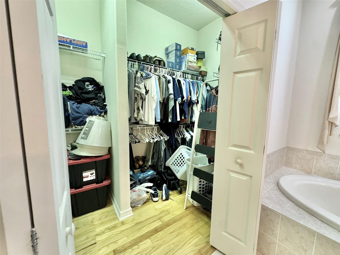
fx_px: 138
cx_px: 170
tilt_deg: -8.6
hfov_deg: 102.1
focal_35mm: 14
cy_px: 128
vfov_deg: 85.7
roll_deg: -0.3
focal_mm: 2.22
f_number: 2.2
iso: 320
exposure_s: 1/60
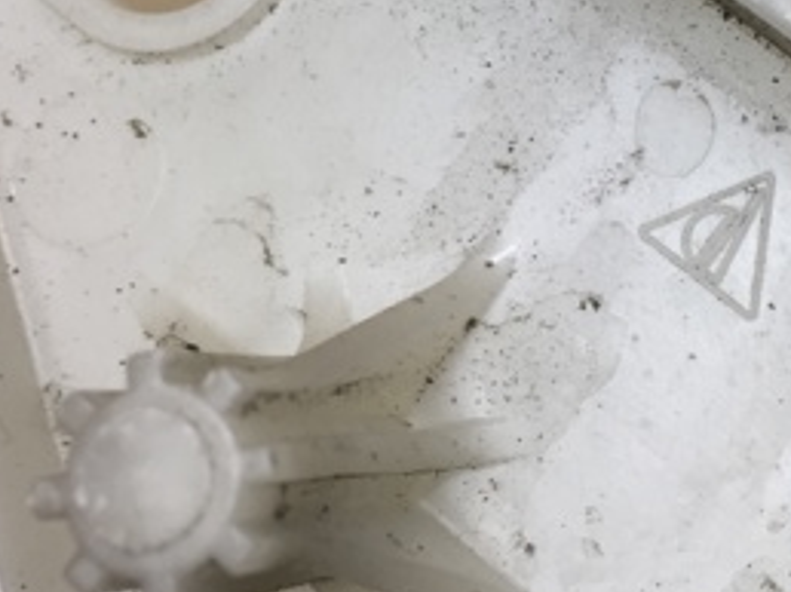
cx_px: 727
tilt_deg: -57.9
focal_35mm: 72
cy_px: 43
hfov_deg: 26.1
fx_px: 1644
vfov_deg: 20.0
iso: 40
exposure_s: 1/50
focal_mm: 4.15
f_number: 2.2
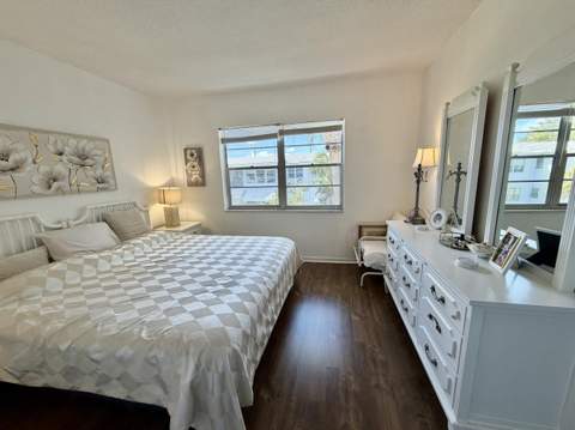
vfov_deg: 85.6
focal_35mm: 14
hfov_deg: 102.1
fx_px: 232
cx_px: 288
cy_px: 215
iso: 80
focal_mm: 2.22
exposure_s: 1/120
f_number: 2.2
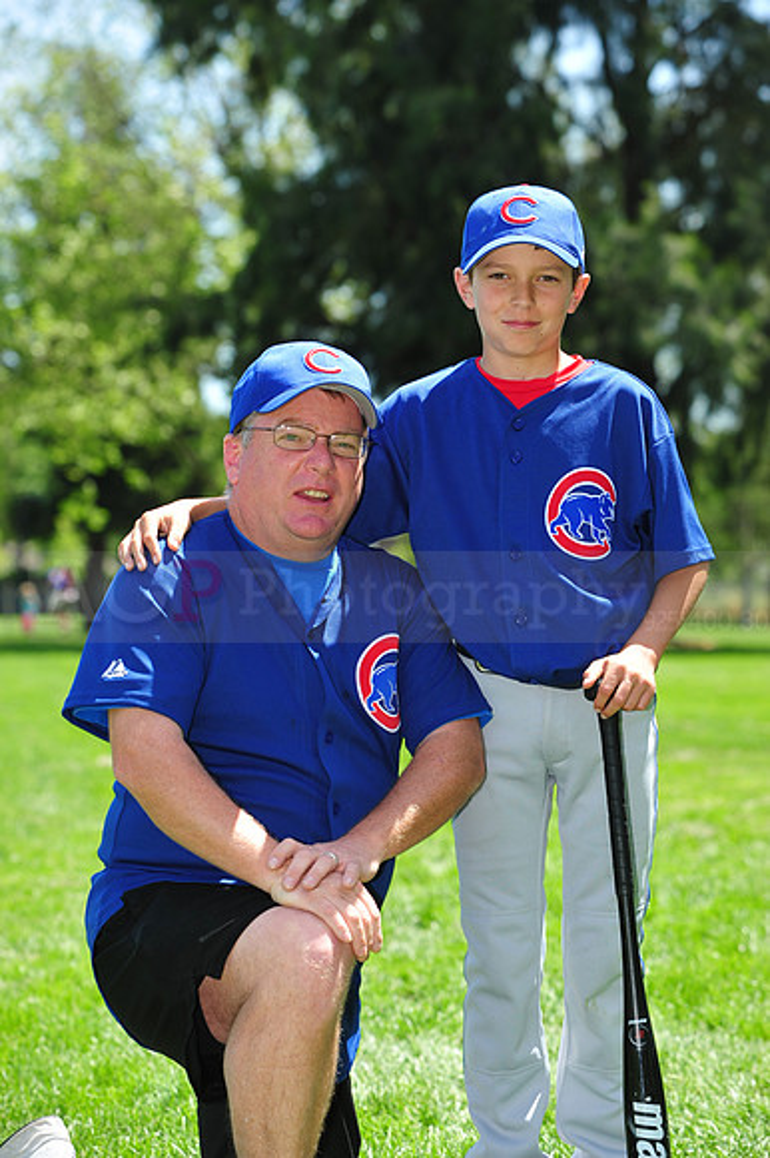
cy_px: 579
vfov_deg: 19.5
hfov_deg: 13.0
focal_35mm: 105
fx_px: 3373
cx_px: 385
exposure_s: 1/400
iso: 200
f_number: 5.6
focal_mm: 105
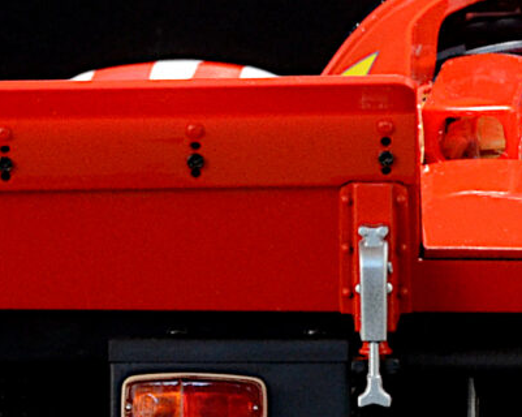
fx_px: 6930
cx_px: 695
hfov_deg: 4.3
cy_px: 208
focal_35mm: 449
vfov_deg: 3.4
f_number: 18
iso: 800
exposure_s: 1/4
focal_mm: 50
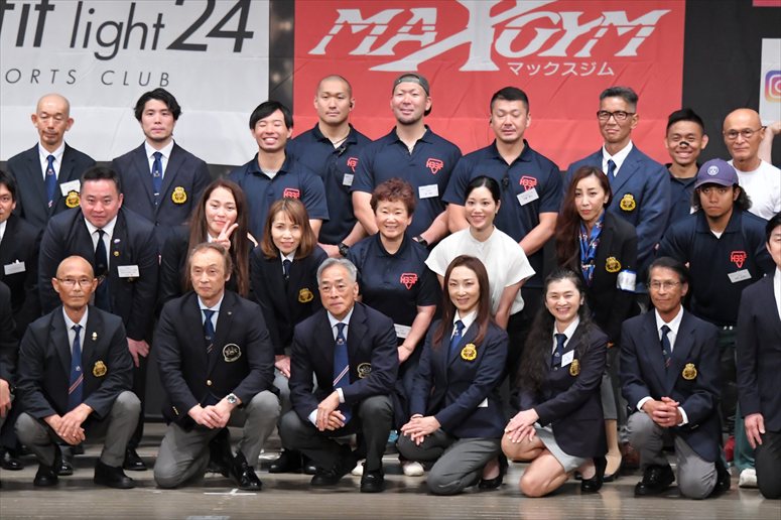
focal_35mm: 174
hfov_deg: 11.8
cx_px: 390
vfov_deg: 7.9
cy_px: 260
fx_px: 3773
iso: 6400
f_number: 5.6
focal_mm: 116
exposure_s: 1/400
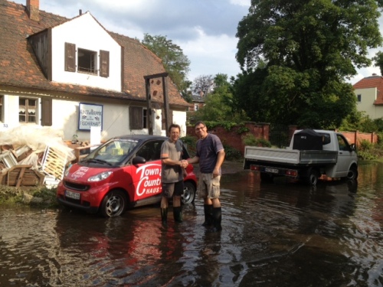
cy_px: 144
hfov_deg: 52.6
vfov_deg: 40.7
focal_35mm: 35
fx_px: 387
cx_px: 192
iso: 50
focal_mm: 4.28
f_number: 2.4
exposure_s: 1/836
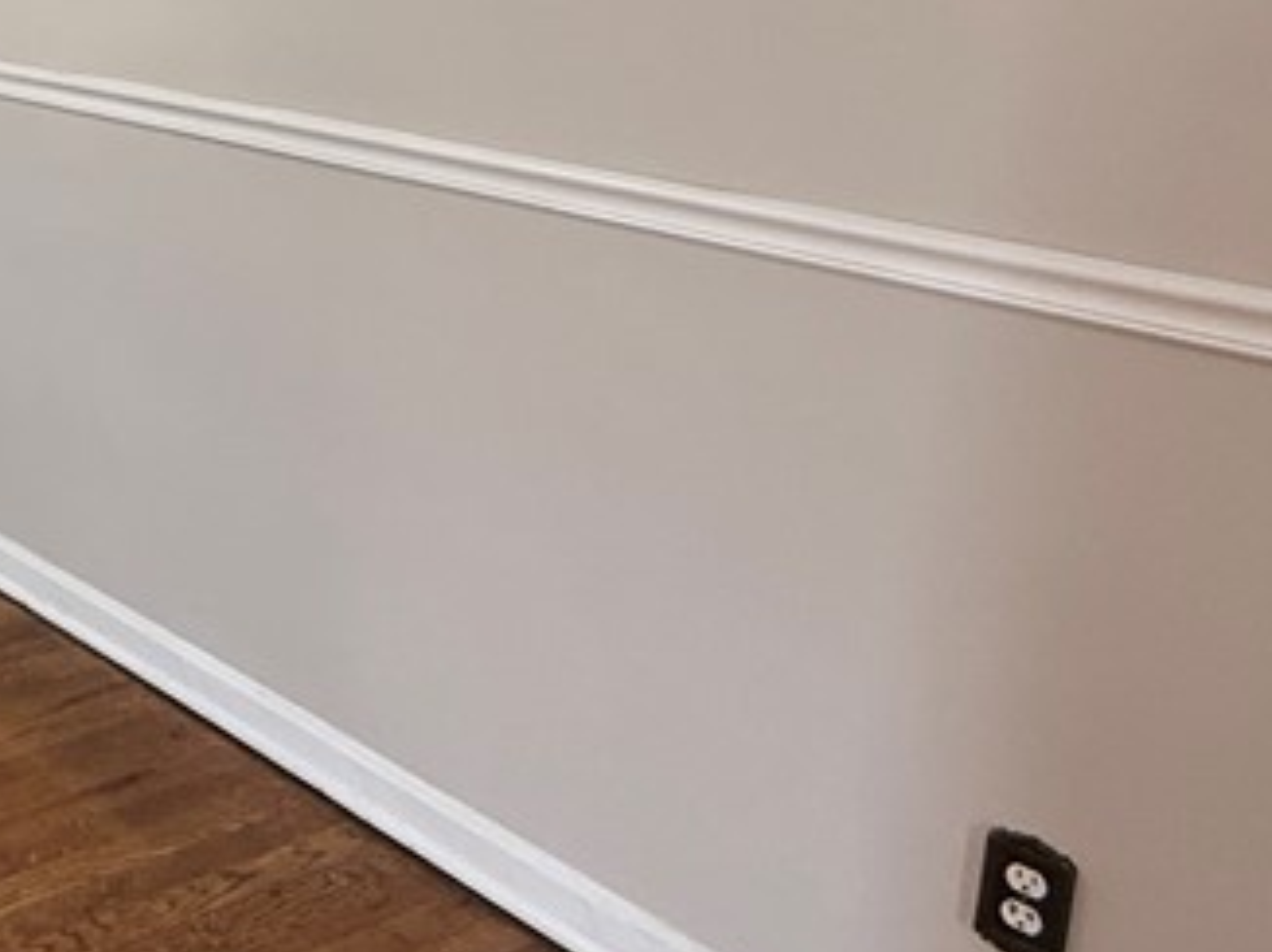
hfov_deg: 33.5
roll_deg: -0.1
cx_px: -312
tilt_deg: -9.5
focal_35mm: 44
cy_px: 121
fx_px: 1616
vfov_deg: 31.5
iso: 250
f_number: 2.2
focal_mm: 2.22
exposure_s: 1/120
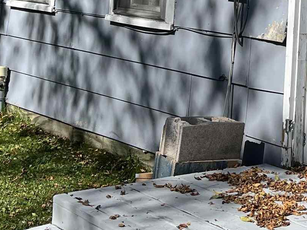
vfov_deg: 14.0
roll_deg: -2.6
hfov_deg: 18.6
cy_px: -113
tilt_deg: +3.9
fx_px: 878
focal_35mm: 99
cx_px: 386
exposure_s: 1/5319
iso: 50
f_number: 1.6
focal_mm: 5.1
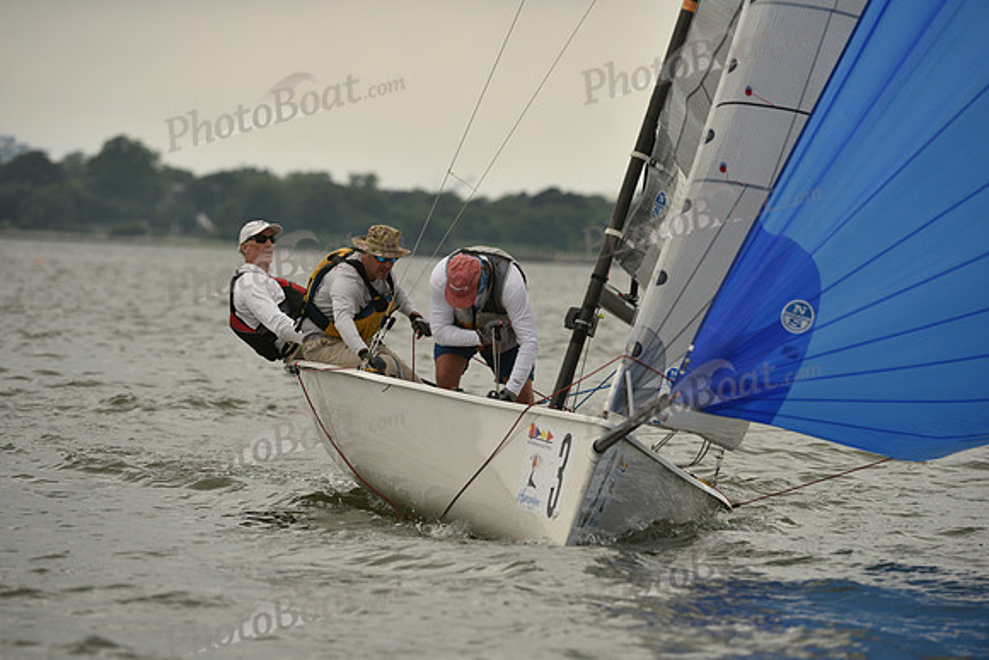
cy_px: 330
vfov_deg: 4.0
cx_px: 494
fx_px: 9342
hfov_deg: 6.1
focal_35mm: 340
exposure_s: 1/1250
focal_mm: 340
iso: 400
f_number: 5.6
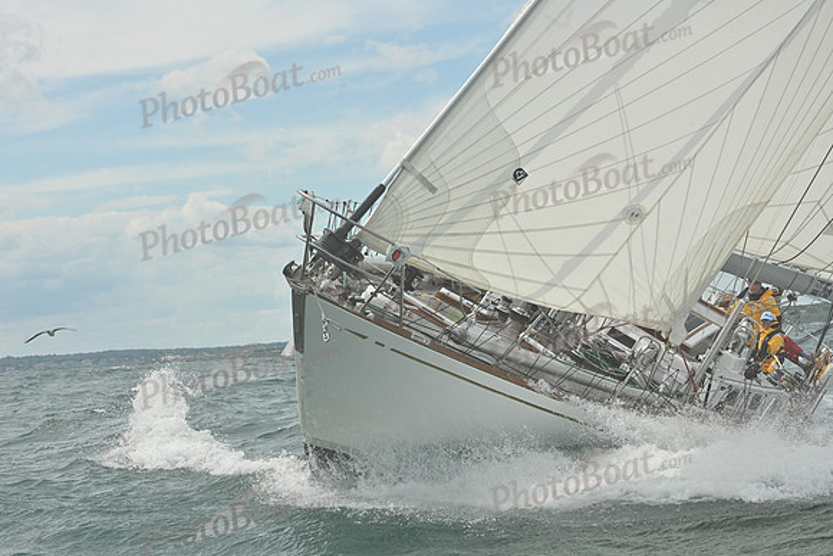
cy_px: 278
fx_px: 2199
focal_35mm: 95
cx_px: 416
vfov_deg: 14.4
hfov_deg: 21.5
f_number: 11
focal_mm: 95
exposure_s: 1/1250
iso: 320
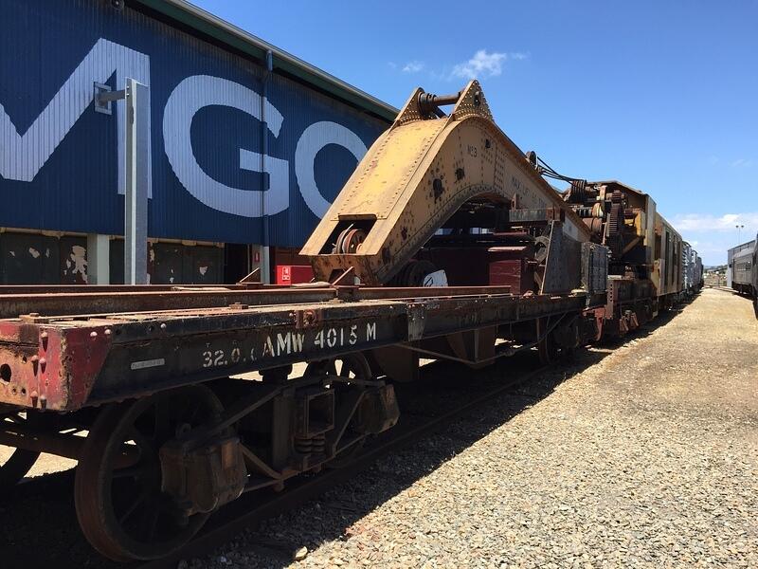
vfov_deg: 48.2
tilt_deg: -0.5
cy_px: 284
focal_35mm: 29
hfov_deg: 61.7
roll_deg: -2.0
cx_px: 379
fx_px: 635
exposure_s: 1/989
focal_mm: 4.15
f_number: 2.2
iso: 32
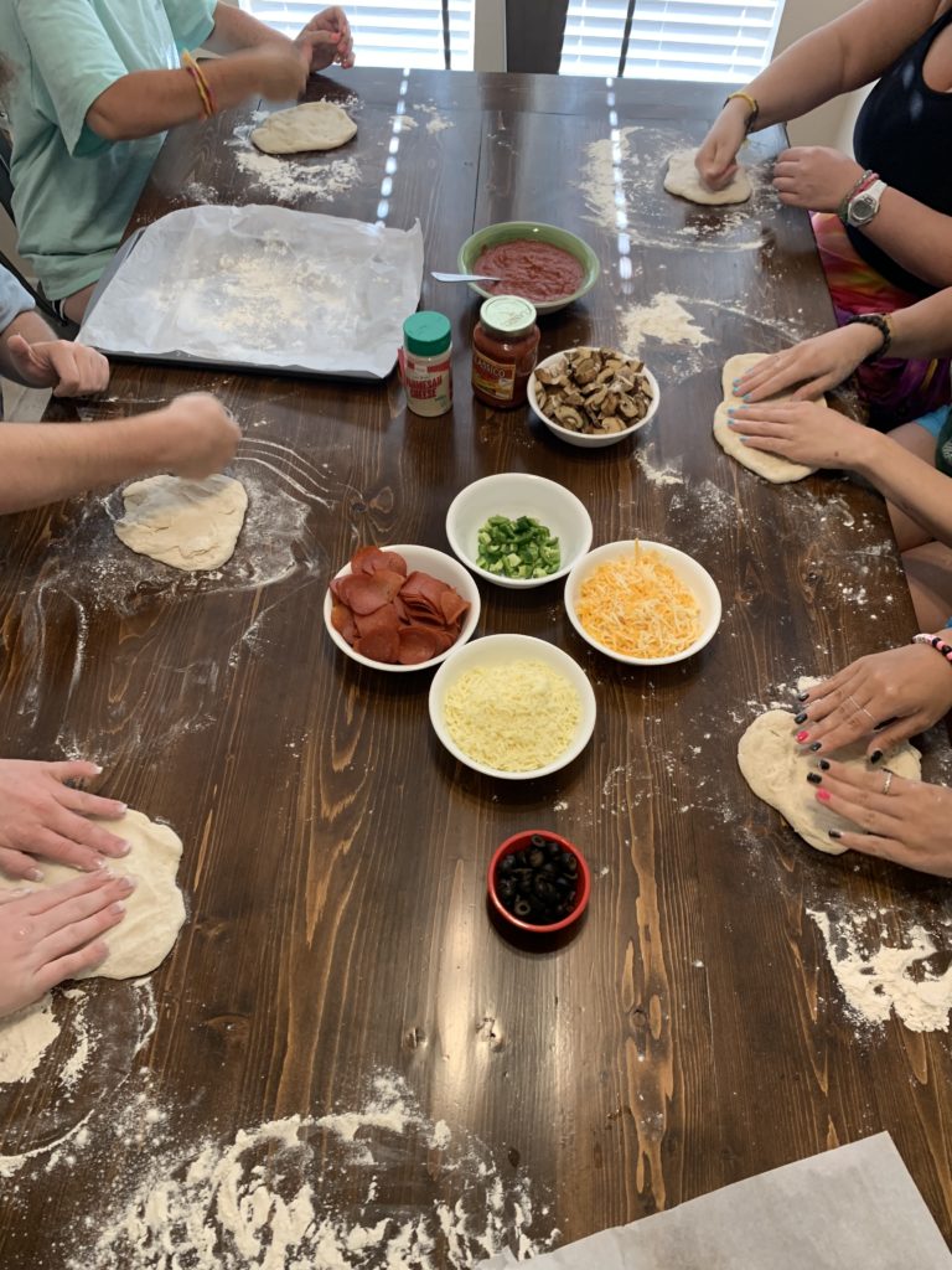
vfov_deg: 67.3
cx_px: 476
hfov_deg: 53.1
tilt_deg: -54.8
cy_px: 635
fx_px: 953
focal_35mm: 26
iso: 160
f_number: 1.8
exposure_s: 1/60
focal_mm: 4.25
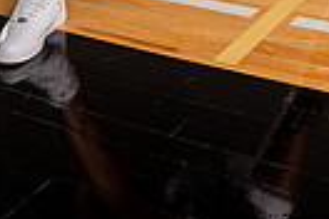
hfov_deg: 24.2
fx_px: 749
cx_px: 284
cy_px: -301
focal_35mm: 82
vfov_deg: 12.9
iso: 640
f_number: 7.1
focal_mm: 24
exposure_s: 1/200
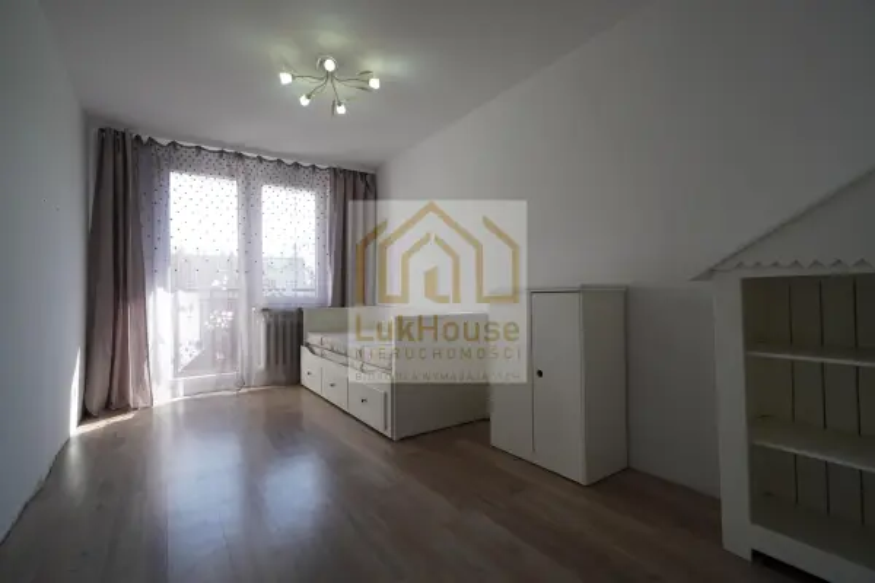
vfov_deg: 72.1
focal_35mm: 16
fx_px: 401
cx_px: 438
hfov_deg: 95.0
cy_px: 292
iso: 100
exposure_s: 1/20
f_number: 7.1
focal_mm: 11
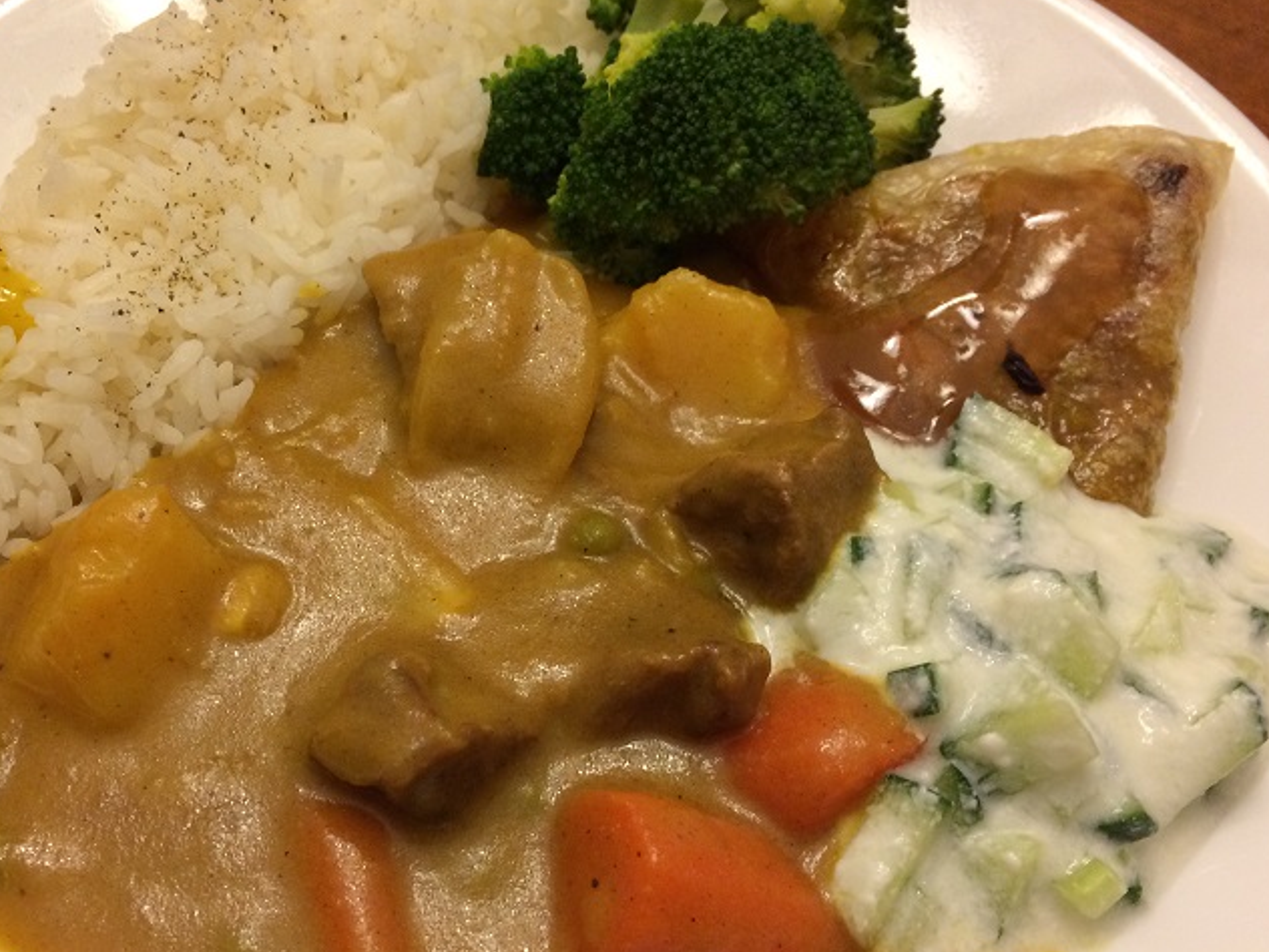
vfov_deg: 39.6
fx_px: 1320
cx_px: 541
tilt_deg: -55.6
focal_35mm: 36
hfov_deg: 51.2
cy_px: 534
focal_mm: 4.15
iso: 125
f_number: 2.2
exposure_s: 1/30
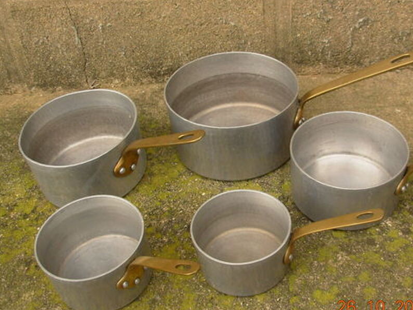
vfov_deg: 30.3
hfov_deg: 39.5
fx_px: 573
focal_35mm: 48
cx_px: 244
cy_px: 152
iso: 50
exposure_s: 1/60.4
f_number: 2.9
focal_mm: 6.3
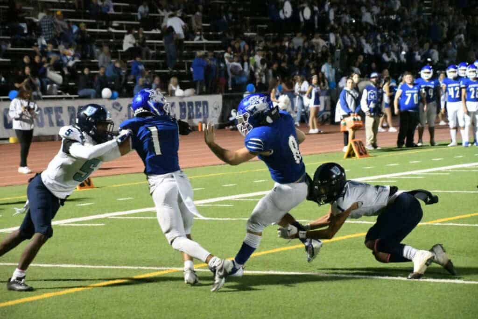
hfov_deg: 16.1
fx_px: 1693
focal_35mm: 128
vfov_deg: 10.8
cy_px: 160
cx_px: 239
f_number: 5.3
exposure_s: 1/1000
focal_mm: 85
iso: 32000
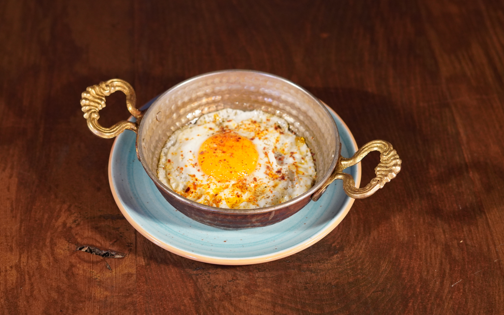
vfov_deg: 16.9
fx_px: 1058
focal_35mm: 77
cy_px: 159
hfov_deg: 26.8
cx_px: 252
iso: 1600
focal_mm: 50
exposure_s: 1/160
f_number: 3.5
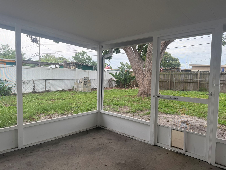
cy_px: 85
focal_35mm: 24
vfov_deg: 56.8
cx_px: 113
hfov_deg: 71.6
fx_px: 157
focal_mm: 6.76
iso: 100
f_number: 1.78
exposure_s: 1/580
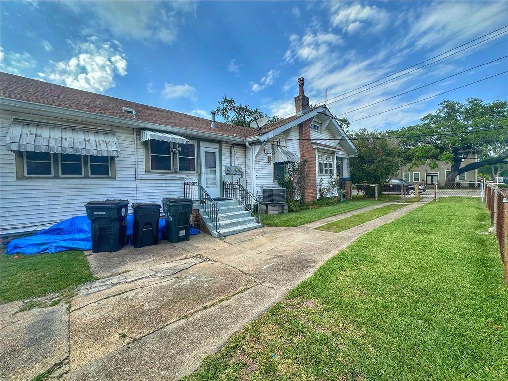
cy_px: 190
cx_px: 254
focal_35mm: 14
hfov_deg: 102.1
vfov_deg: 85.7
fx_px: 205
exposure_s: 1/1159
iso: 40
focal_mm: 2.22
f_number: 2.2
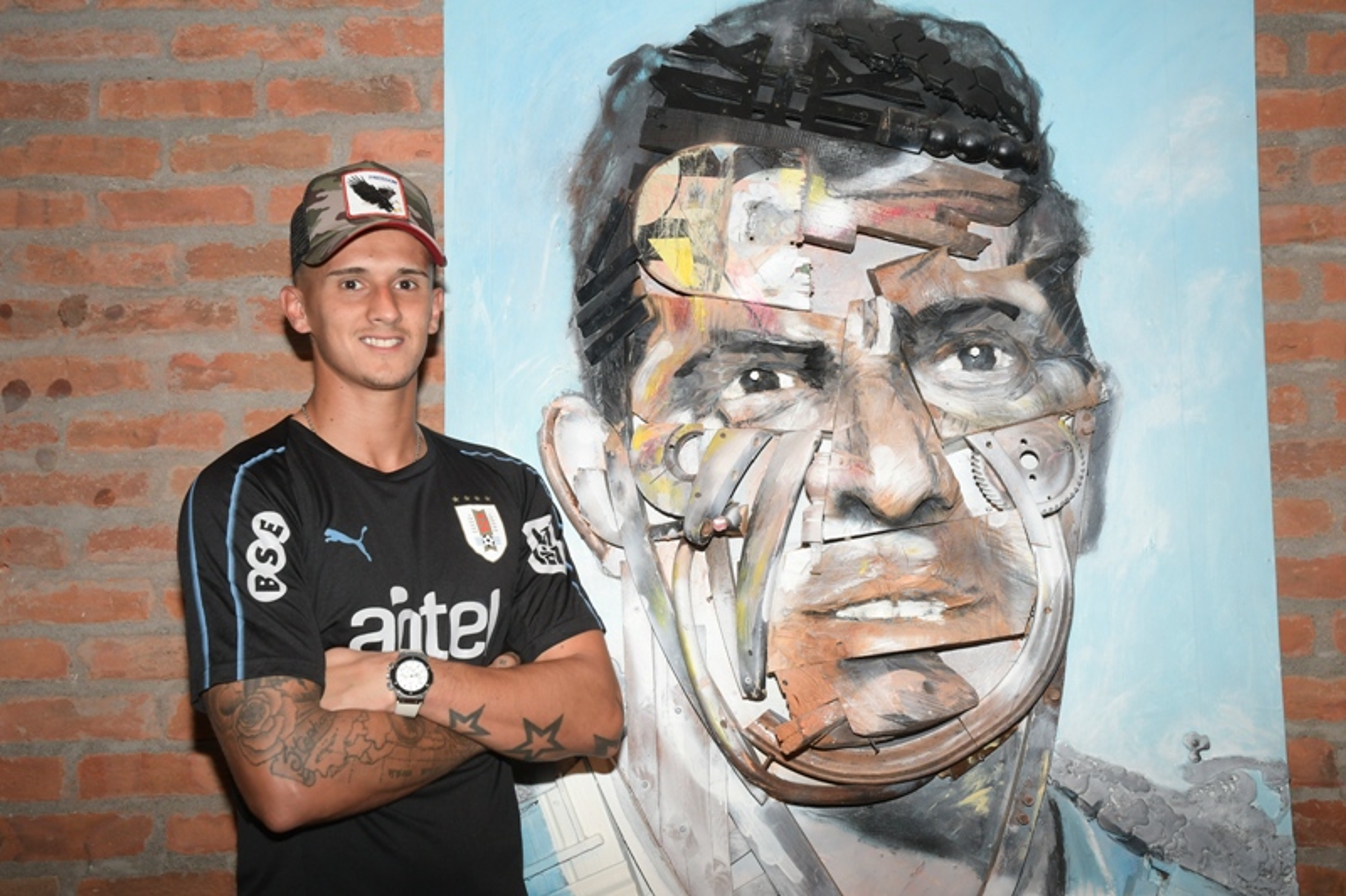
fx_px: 1514
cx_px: 673
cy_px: 448
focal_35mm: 40
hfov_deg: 47.9
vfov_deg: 33.0
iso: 500
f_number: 10
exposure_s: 1/160
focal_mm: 27
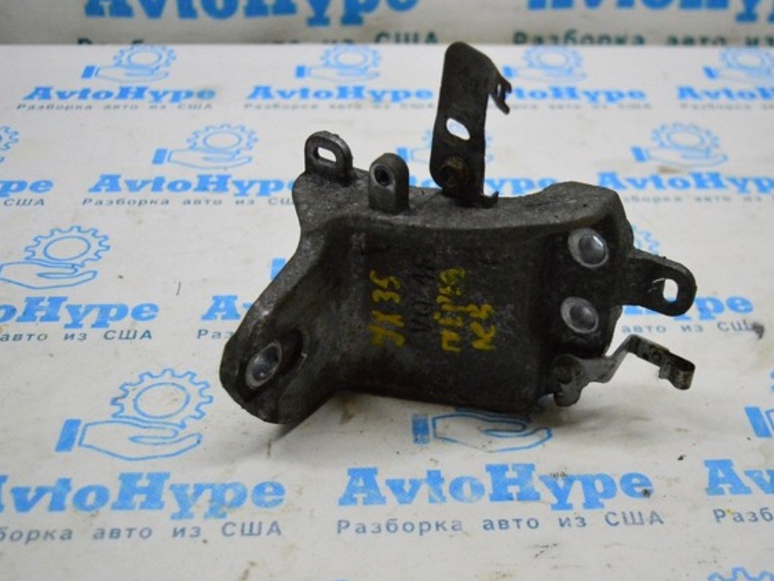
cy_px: 291
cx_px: 424
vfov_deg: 30.6
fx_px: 1064
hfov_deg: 39.9
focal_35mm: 48
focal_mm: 29
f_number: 4.2
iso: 6400
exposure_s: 1/1000
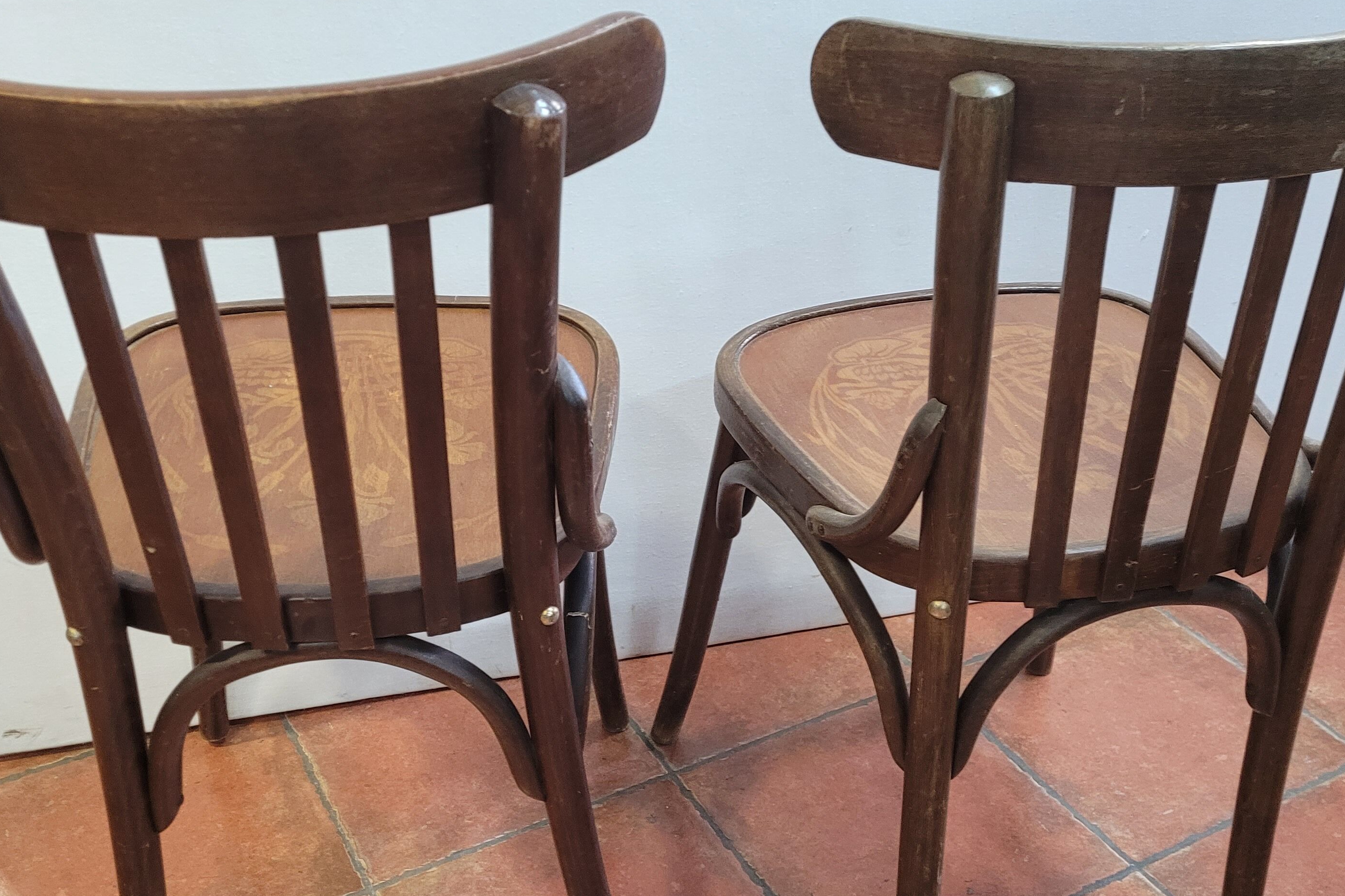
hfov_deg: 49.5
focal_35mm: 39
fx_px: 1457
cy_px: 574
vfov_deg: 34.0
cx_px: 711
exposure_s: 1/50
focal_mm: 5.4
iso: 500
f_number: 1.8
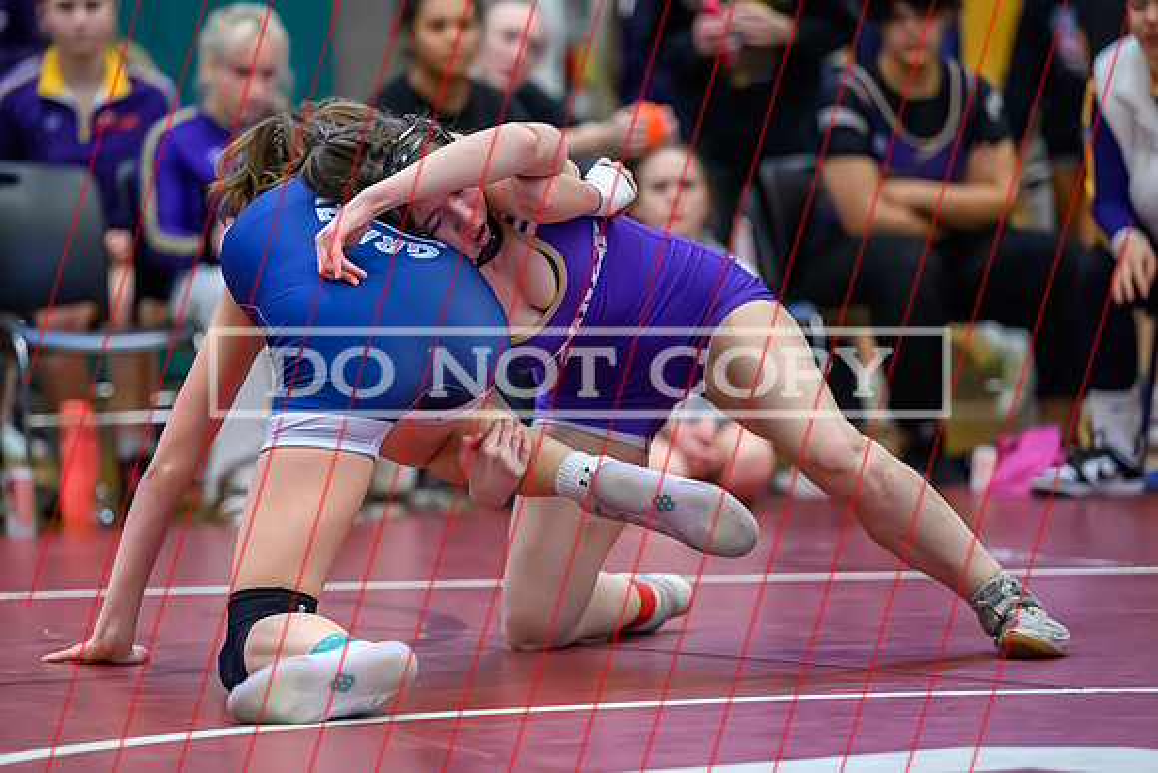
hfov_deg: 11.2
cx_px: 497
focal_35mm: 184
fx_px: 5927
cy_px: 384
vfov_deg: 7.5
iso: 10000
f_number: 2.8
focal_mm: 150
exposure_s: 1/640
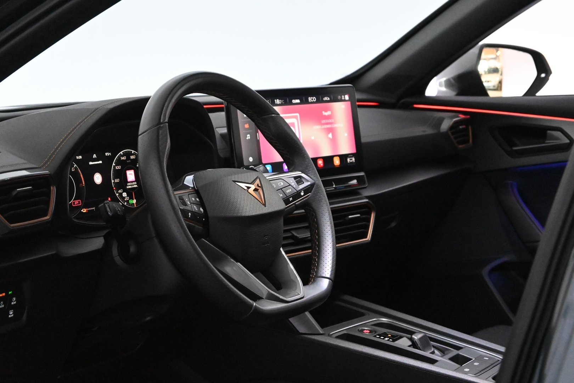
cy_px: 192
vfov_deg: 18.2
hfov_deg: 27.0
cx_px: 287
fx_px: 1196
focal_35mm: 75
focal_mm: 50
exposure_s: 1/80
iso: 11400
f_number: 6.3
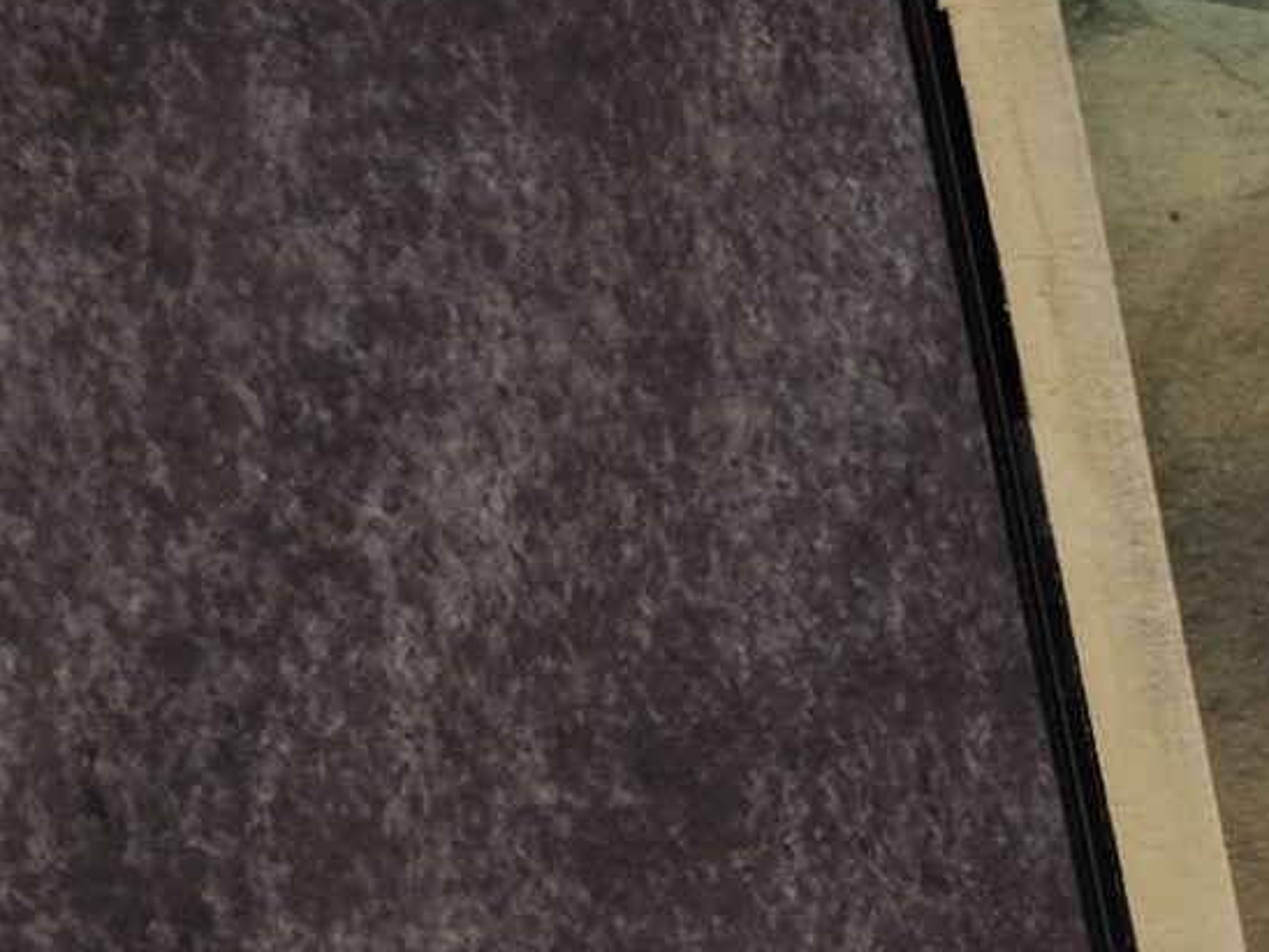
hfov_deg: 8.7
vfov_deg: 8.8
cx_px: 4333
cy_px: 1072
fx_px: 6159
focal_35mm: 168
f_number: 1.8
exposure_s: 1/260
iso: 25
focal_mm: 5.4
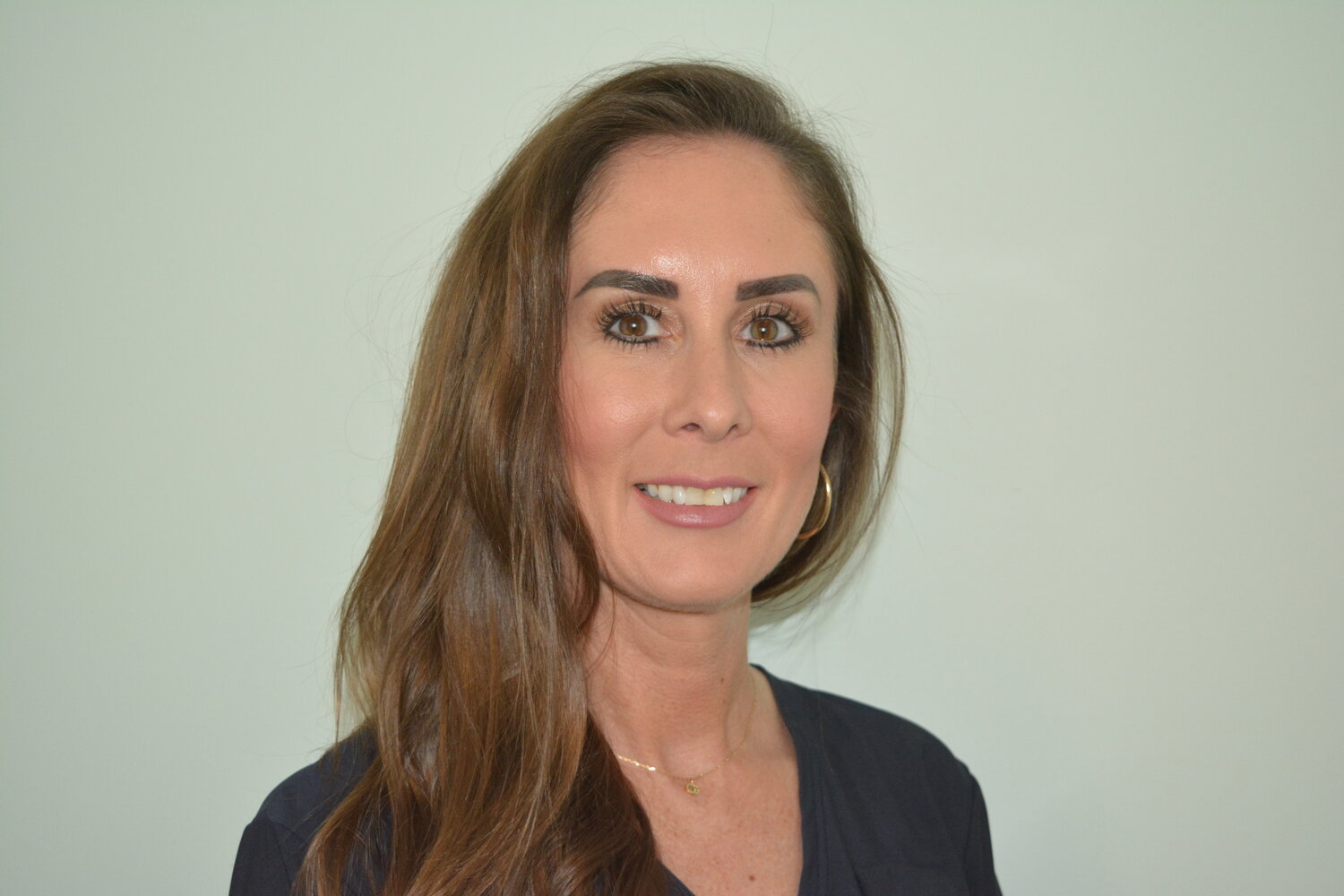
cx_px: 672
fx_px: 1960
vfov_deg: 25.8
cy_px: 448
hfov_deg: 37.9
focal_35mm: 52
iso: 1600
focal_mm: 35
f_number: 4.5
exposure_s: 1/60
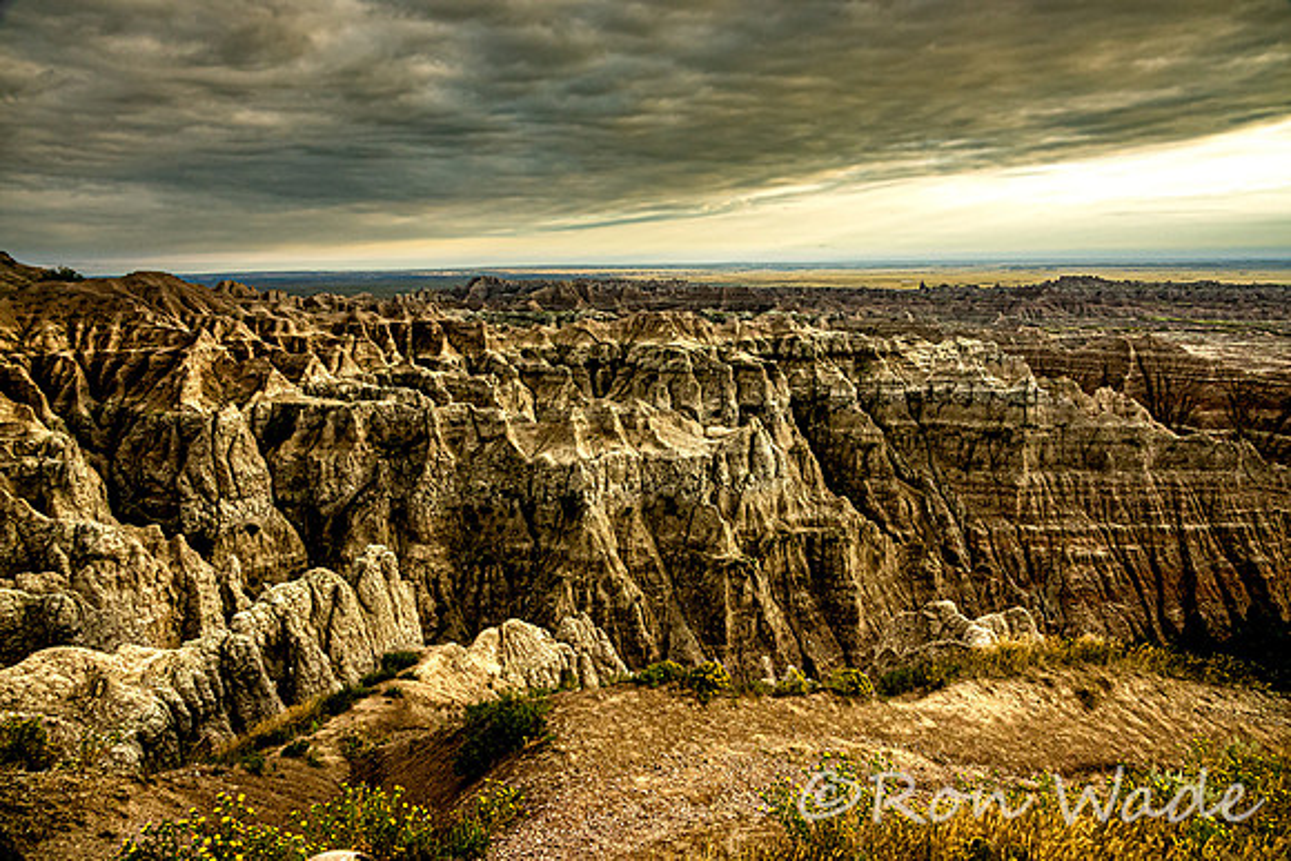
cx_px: 646
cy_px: 430
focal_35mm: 24
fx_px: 861
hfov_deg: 73.7
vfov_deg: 53.2
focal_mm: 8.82
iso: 500
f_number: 3.5
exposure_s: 1/320
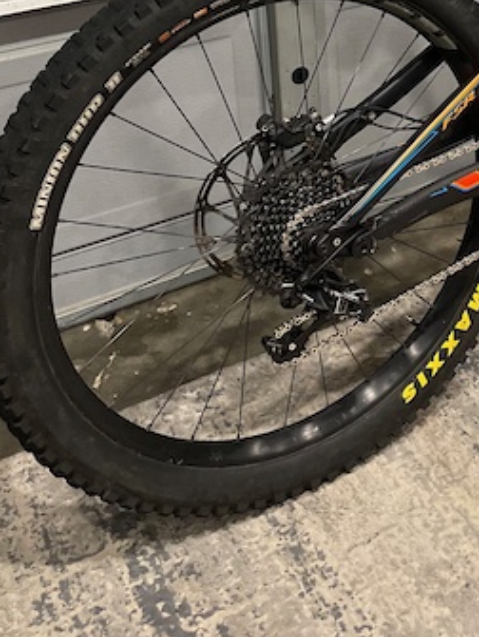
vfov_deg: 28.7
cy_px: -40
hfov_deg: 22.4
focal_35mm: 62
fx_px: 1142
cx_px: 519
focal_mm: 4.2
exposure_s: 1/60
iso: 320
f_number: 1.6
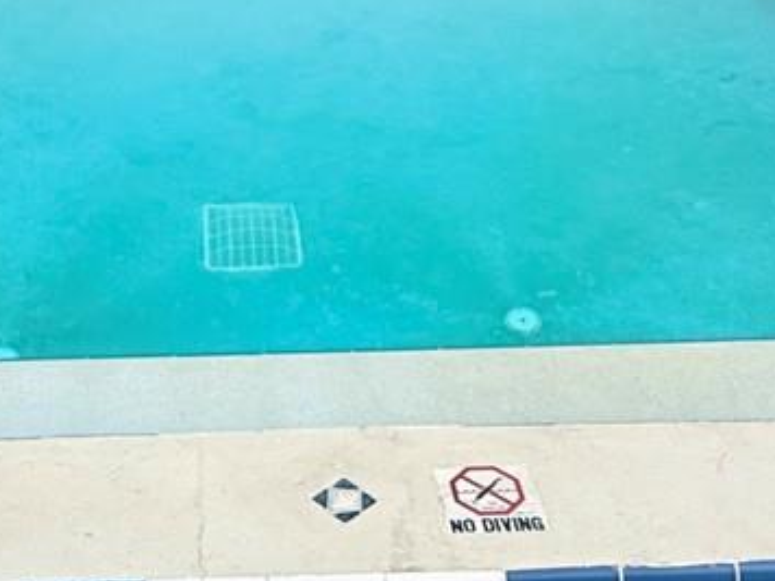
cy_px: -302
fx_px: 1410
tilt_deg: -8.0
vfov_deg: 20.0
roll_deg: +0.5
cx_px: 263
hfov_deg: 30.5
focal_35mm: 63
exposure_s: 1/1312
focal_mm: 2.22
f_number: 2.2
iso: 50
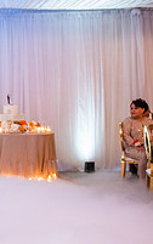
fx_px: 519
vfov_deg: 26.4
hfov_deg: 14.3
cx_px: -144
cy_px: 100
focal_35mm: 78
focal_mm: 24
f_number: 3.2
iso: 1000
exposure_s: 1/125
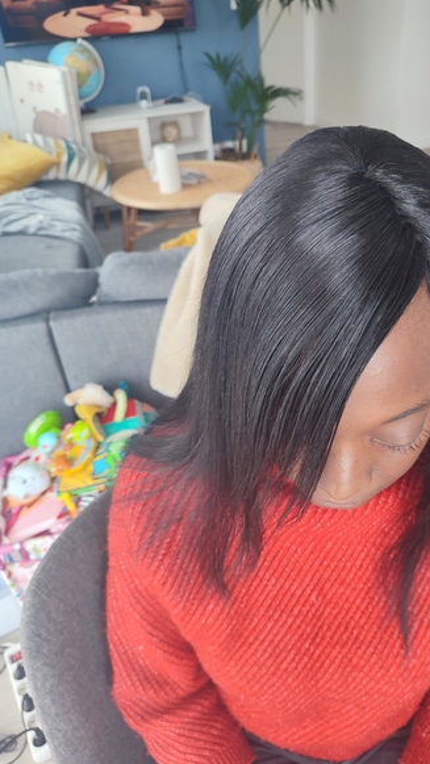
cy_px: 383
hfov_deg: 42.4
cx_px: 285
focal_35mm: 27
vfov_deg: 69.9
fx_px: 547
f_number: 1.89
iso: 181
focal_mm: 5.89
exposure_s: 1/33
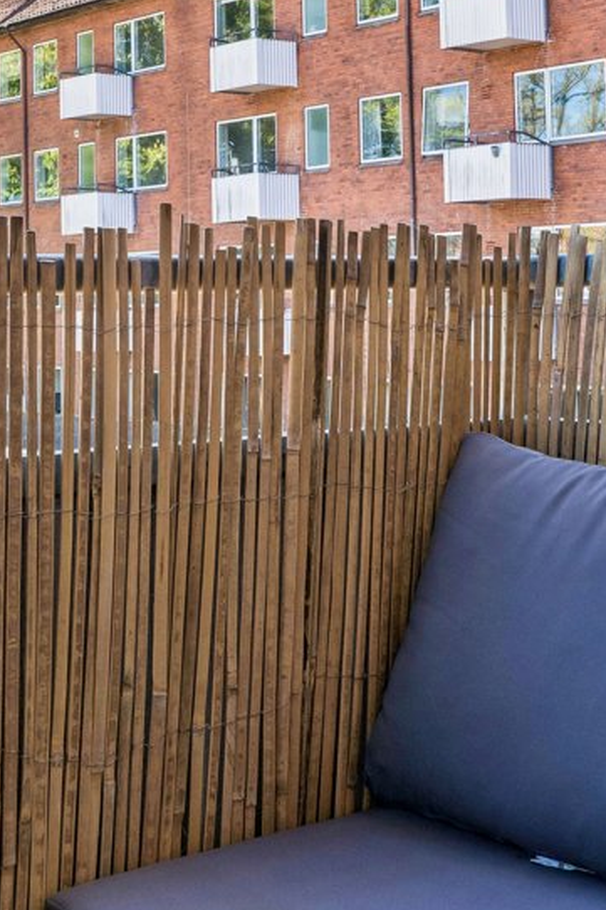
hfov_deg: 21.5
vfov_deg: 31.8
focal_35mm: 63
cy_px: 536
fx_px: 1594
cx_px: 235
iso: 250
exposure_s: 1/125
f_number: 8
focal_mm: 19
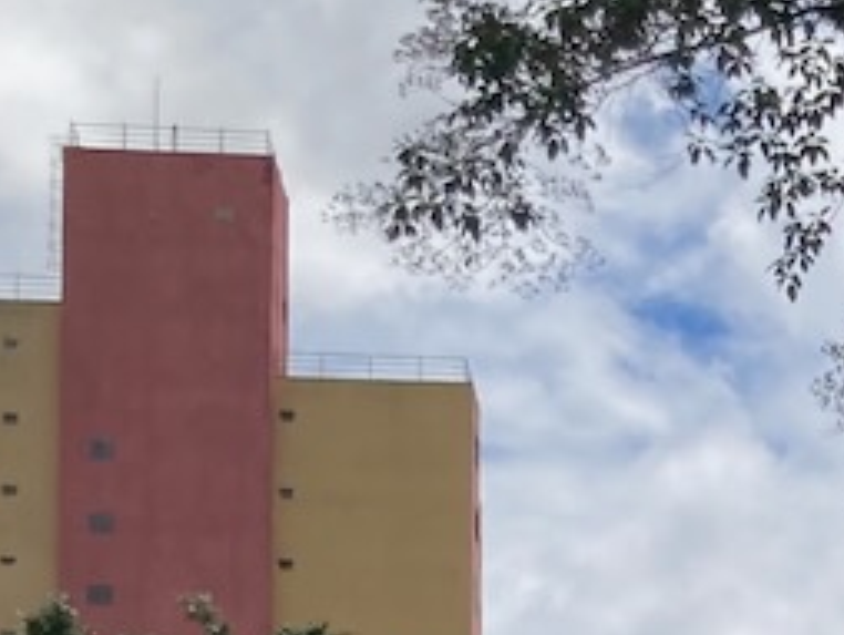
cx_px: 1133
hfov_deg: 13.4
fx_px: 3441
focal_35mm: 141
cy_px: 1366
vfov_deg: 9.7
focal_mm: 3.99
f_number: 1.8
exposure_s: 1/2183
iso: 20
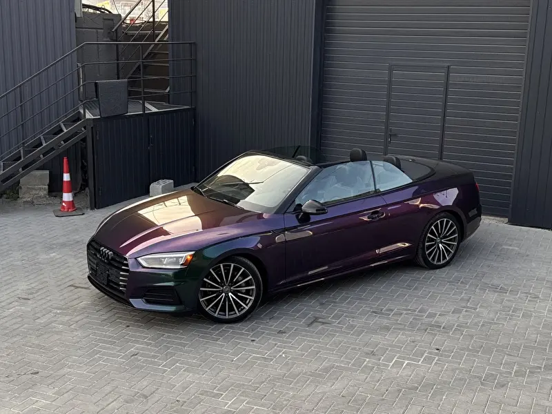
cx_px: 276
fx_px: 765
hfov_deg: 39.7
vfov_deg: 30.3
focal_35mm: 48
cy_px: 207
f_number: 1.78
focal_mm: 6.76
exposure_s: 1/253
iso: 64
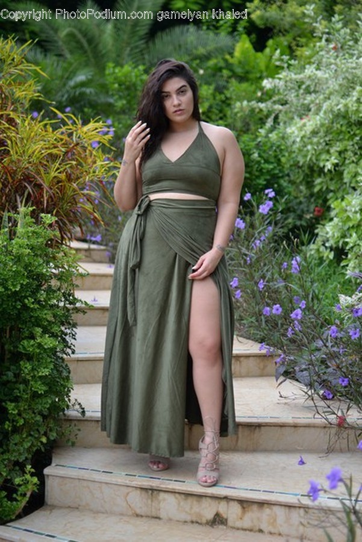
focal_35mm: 52
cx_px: 181
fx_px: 791
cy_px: 271
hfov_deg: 25.8
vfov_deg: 37.8
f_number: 1.8
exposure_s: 1/1600
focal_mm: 35
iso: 200
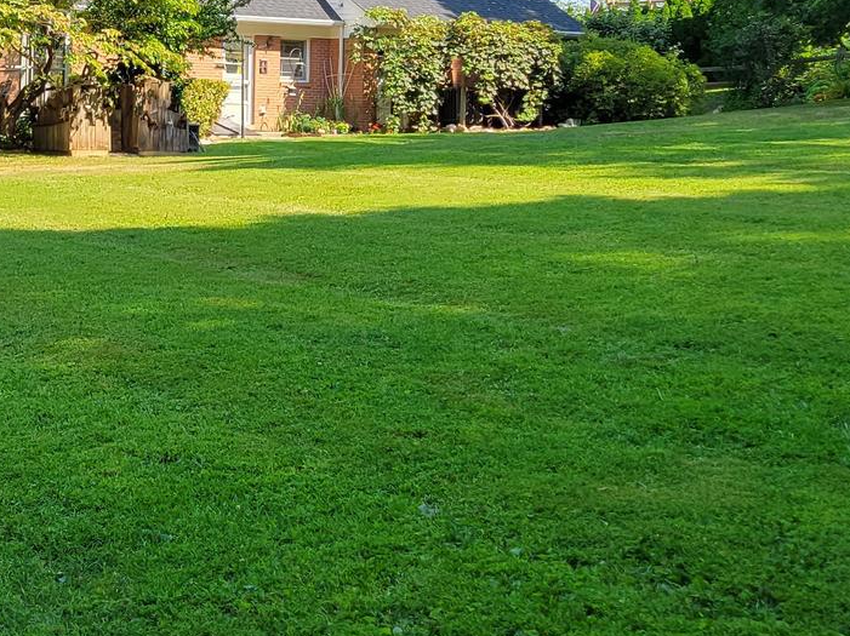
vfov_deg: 19.1
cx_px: 44
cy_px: 79
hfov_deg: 24.7
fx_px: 1865
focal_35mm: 76
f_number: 1.8
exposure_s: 1/673
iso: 40
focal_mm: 5.4
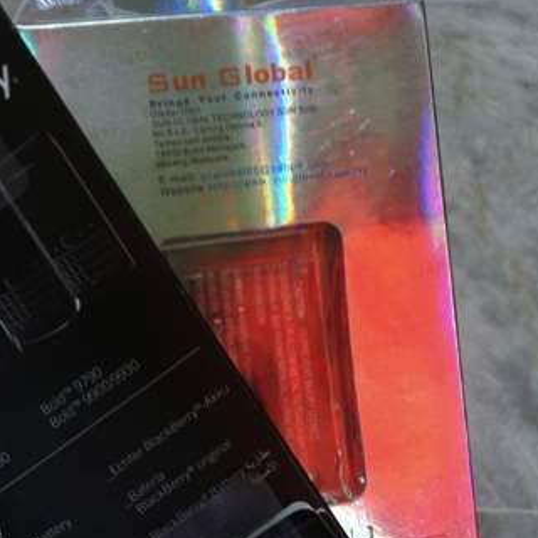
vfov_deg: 30.4
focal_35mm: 56
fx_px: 985
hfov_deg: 29.7
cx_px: 96
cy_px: 332
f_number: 2.8
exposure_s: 1/17
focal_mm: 3.85
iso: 160
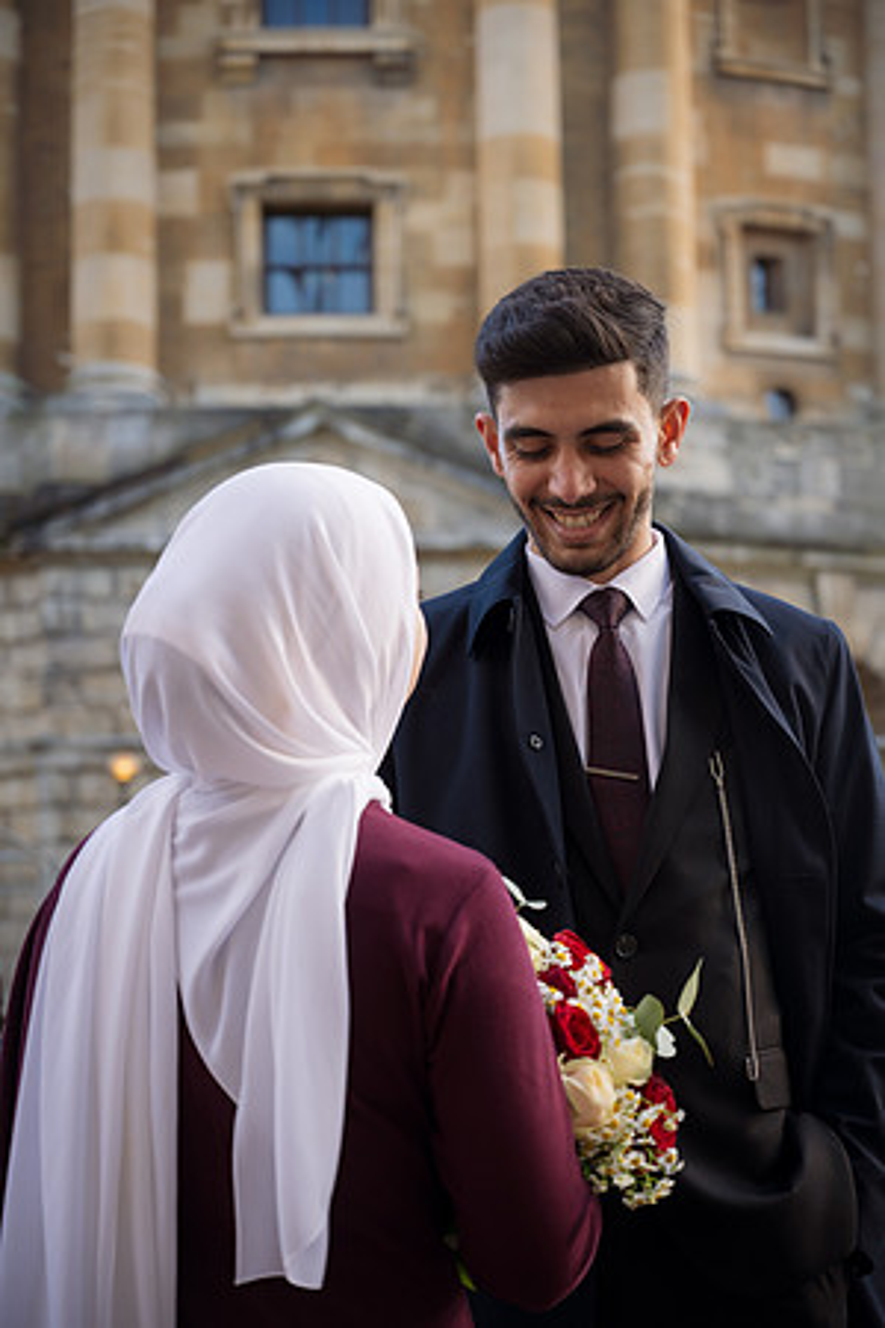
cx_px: 442
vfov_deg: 28.8
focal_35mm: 70
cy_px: 664
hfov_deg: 19.5
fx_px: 2581
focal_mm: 70
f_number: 4
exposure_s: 1/125
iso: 100
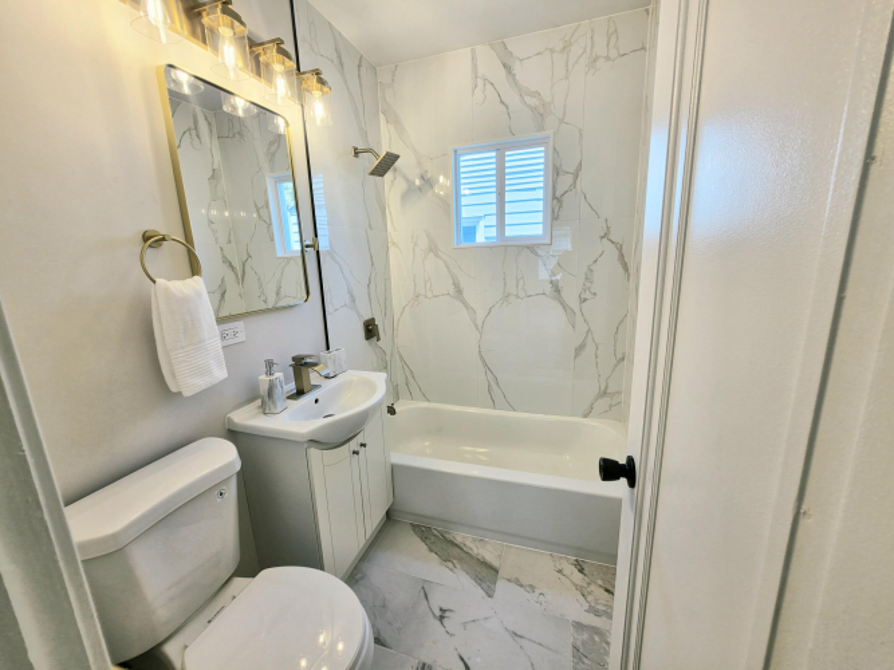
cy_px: 335
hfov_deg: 106.2
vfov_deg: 89.9
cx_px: 447
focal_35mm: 13
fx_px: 336
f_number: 1.9
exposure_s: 1/120
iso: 25
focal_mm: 2.2
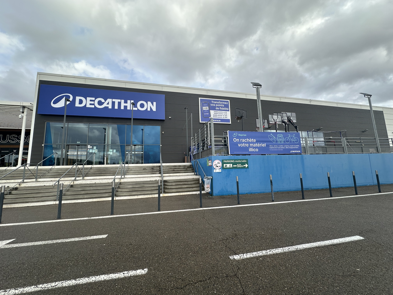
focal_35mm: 14
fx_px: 159
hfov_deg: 102.1
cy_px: 148
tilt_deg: +7.8
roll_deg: +1.7
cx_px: 196
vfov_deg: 85.7
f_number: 2.2
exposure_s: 1/744
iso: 40
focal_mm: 2.22
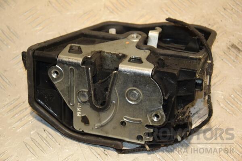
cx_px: 121
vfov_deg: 13.0
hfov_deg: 19.5
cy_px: 80
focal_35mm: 105
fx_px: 706
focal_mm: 70
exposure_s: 1/125
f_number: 5.3
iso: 800
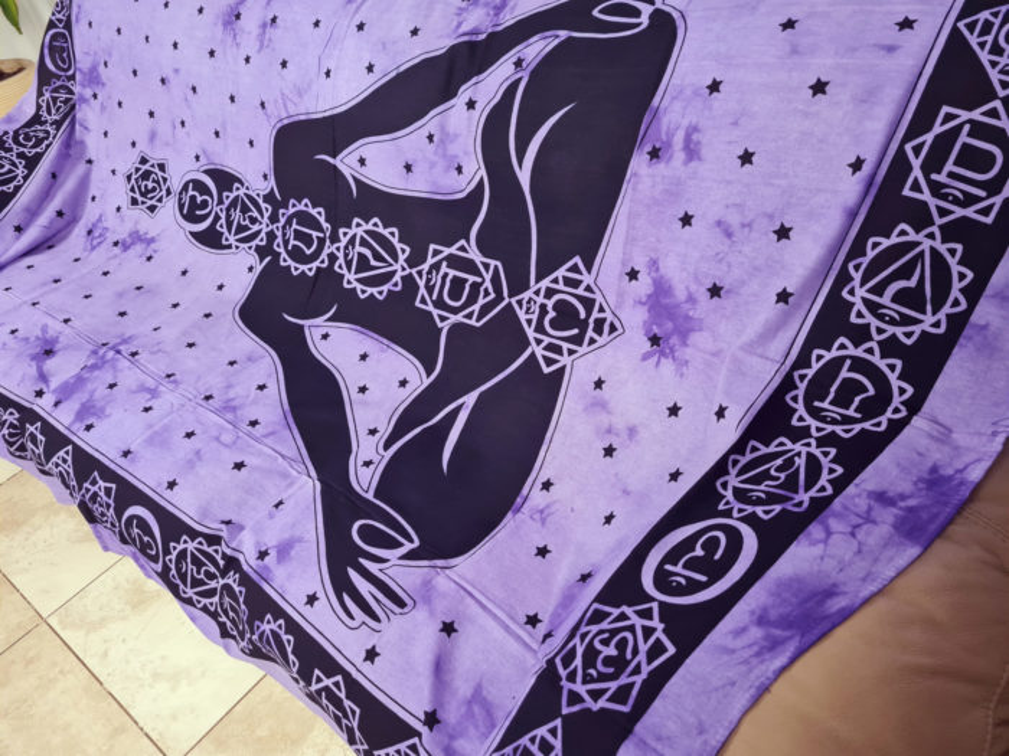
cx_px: 504
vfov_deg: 53.1
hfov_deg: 67.3
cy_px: 378
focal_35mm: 26
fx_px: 758
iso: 320
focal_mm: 5.4
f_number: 1.8
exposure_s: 1/120
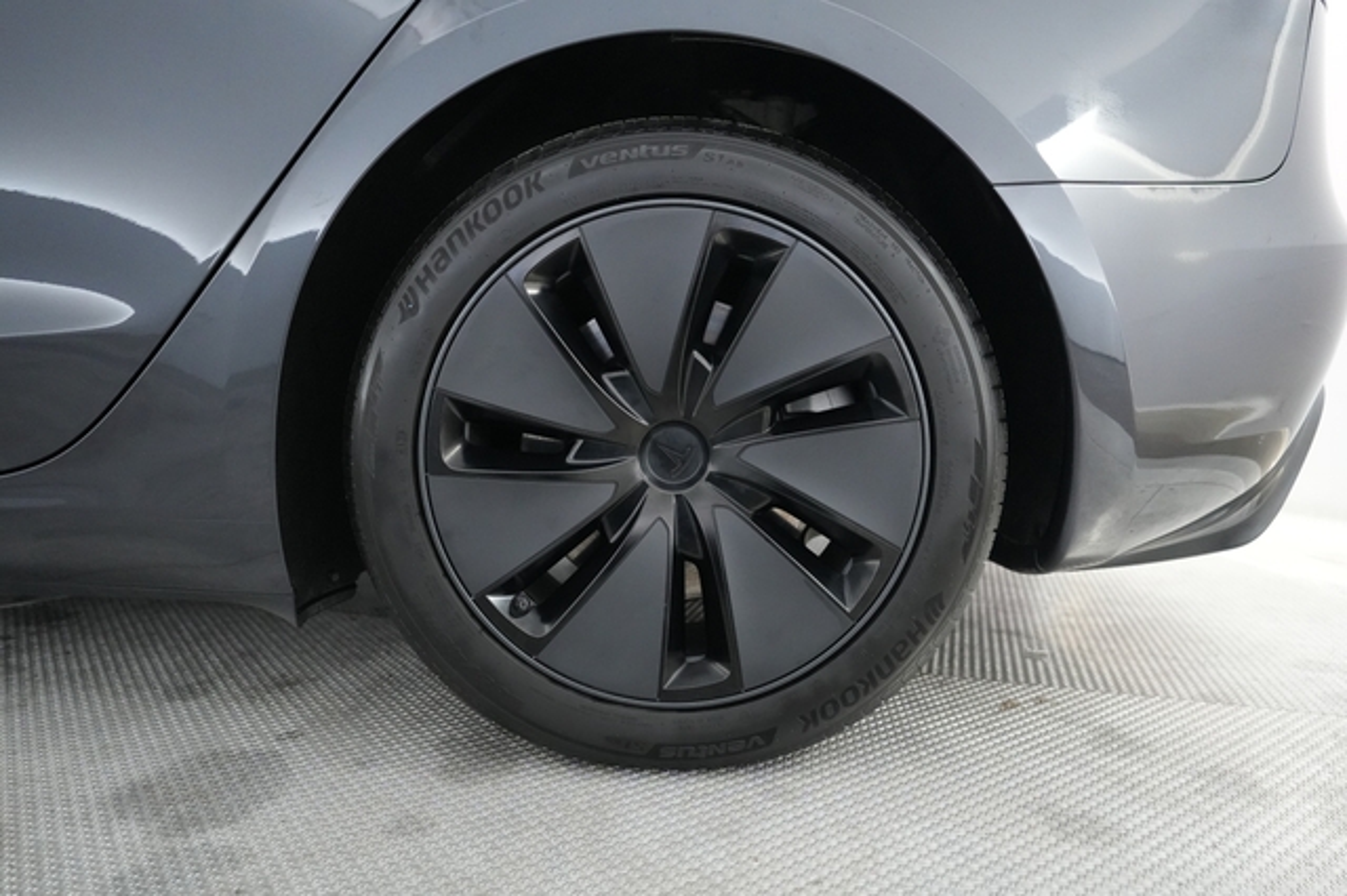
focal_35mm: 24
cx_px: 674
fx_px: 897
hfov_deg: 73.8
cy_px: 448
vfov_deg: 53.1
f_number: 2.8
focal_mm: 24
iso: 6400
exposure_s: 1/160
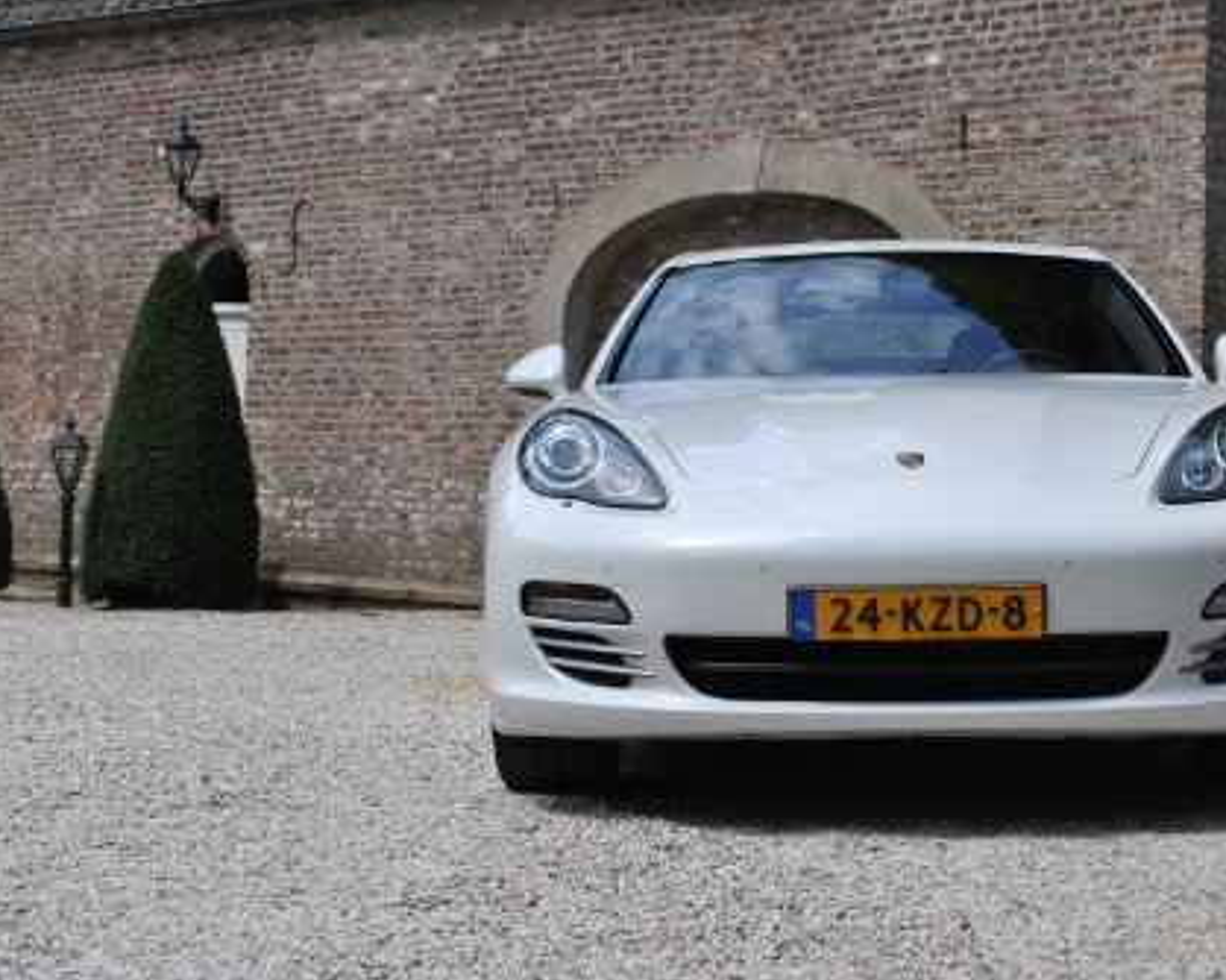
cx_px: 642
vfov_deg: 18.7
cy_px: 367
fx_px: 2974
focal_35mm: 82
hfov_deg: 23.3
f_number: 6.3
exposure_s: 1/160
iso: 100
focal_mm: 38
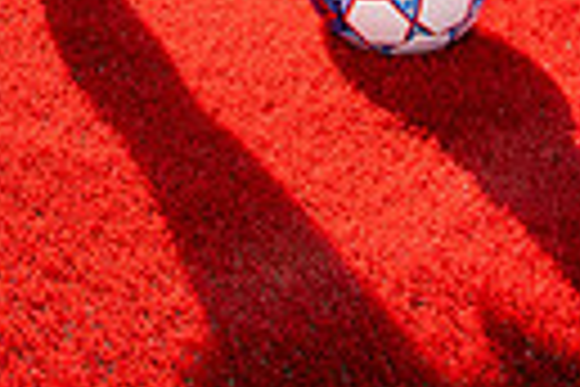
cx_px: 22
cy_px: -612
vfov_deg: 10.7
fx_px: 1692
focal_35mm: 105
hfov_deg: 19.0
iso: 100
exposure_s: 1/250
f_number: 7.1
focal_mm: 30
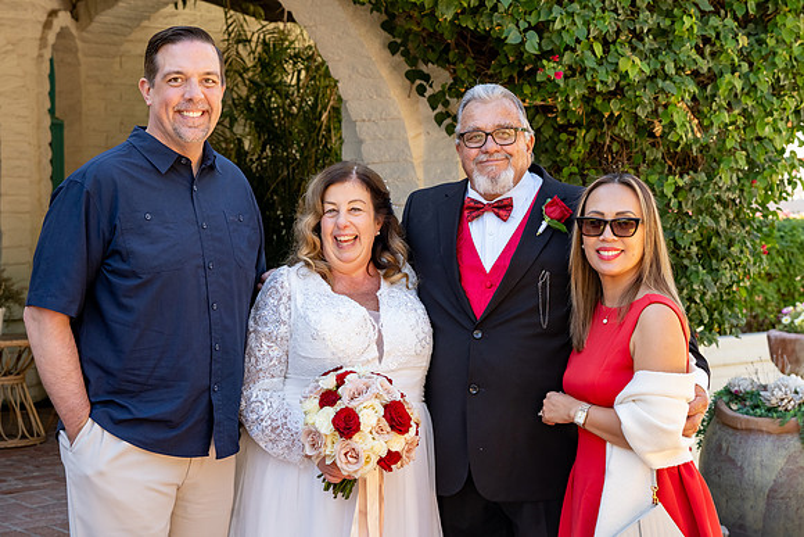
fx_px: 1564
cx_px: 402
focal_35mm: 70
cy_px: 268
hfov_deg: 28.8
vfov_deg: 19.5
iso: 1000
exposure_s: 1/250
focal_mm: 70
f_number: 7.1
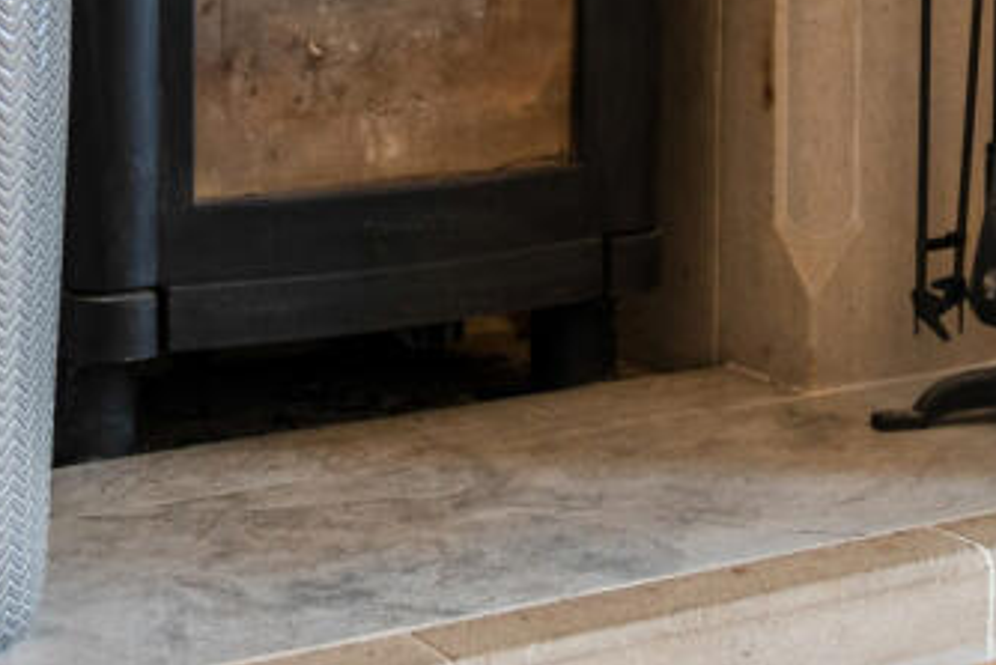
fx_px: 2546
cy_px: -103
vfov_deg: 14.5
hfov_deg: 22.1
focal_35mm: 92
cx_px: 555
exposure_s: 1/100
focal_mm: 30
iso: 640
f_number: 2.8
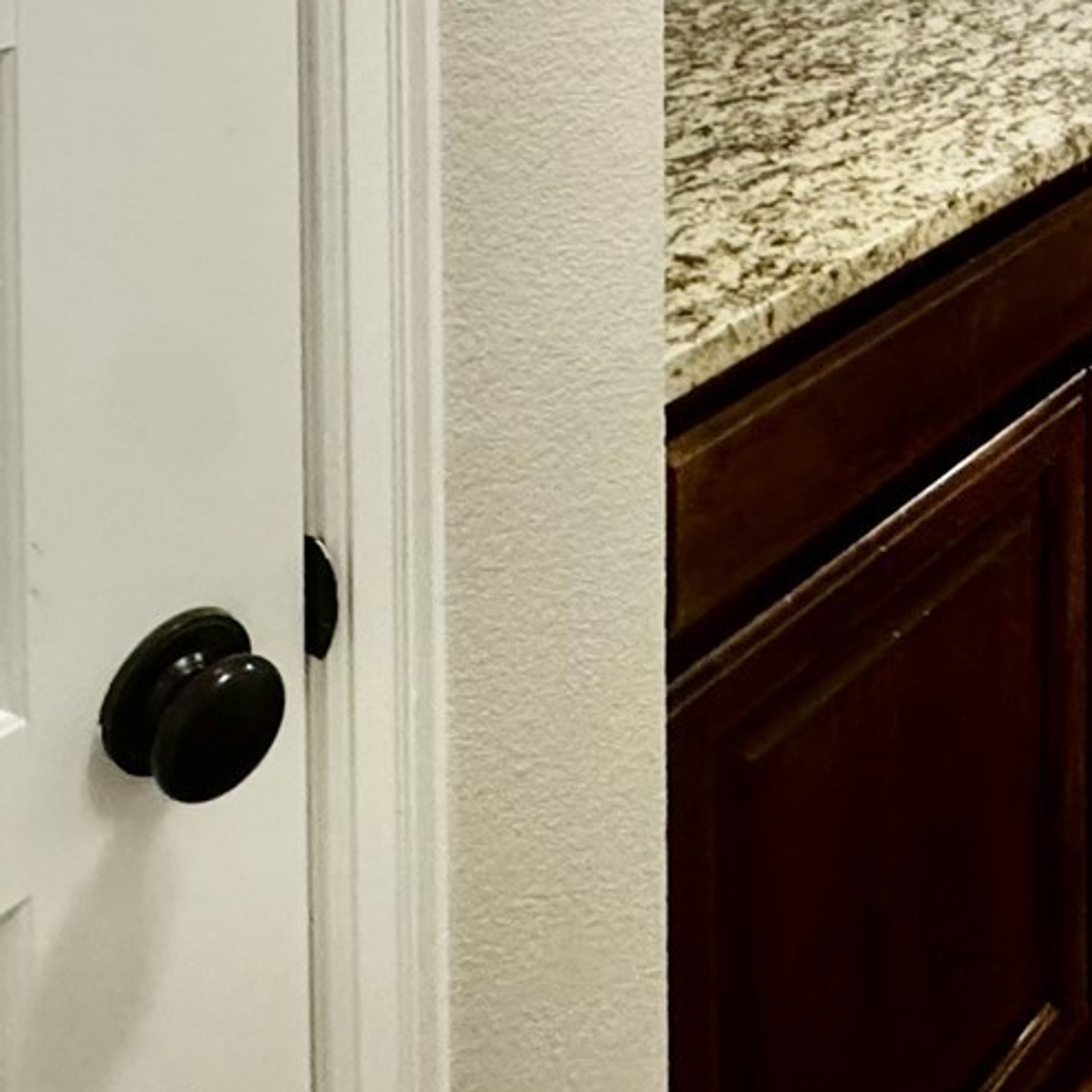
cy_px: -450
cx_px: 1070
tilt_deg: -1.4
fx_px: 1713
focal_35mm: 48
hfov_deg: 32.7
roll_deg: -0.1
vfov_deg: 27.3
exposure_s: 1/120
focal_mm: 2.22
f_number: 2.2
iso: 320
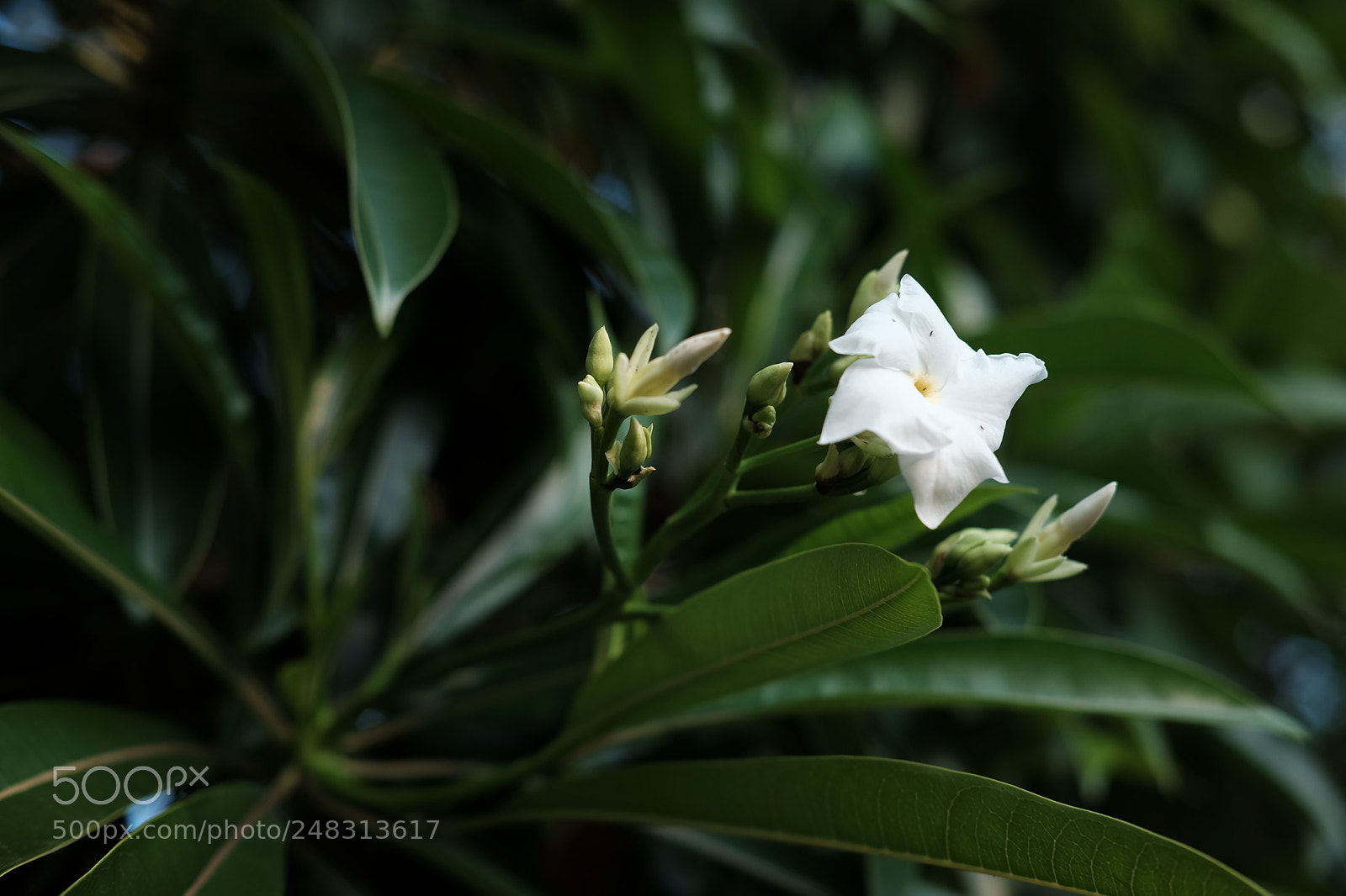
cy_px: 448
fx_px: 1981
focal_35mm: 53
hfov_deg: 37.5
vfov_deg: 25.5
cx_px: 673
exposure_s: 1/400
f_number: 3.2
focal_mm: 35
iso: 200
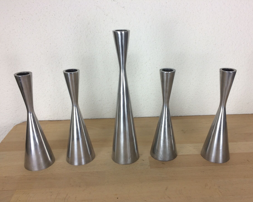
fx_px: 232
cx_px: 137
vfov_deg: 47.1
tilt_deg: -21.5
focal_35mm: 31
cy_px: 102
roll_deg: +0.0
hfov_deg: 57.1
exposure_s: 1/50
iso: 32
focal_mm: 4.15
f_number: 2.2
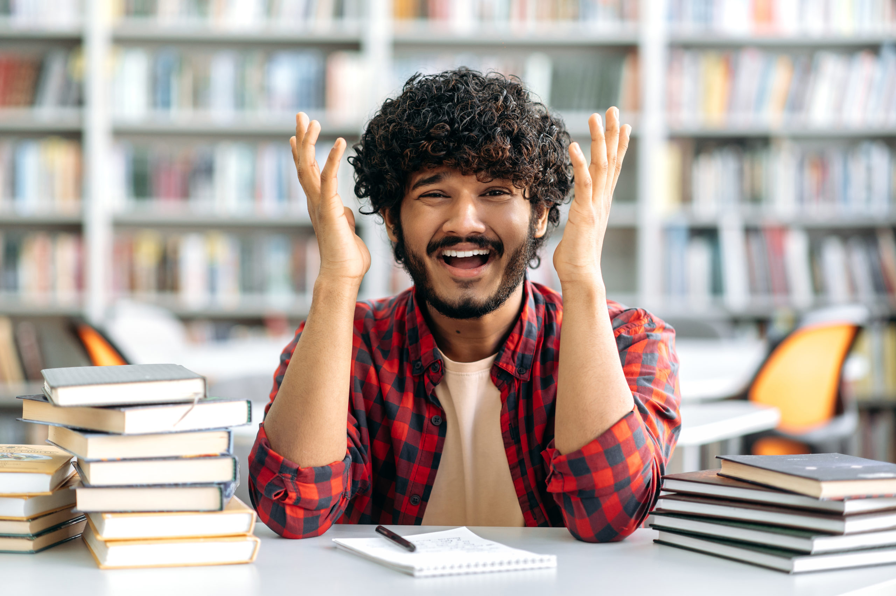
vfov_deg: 16.0
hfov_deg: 23.9
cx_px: 448
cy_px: 298
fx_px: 2114
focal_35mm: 85
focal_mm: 85
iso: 250
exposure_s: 1/200
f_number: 2.5
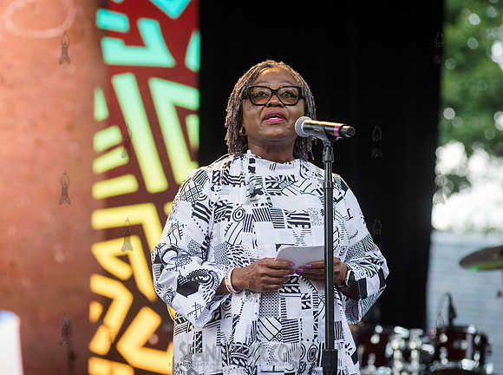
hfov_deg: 12.4
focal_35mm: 160
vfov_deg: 9.2
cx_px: 249
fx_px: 2323
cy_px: 176
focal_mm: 135
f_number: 4
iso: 1000
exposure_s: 1/400
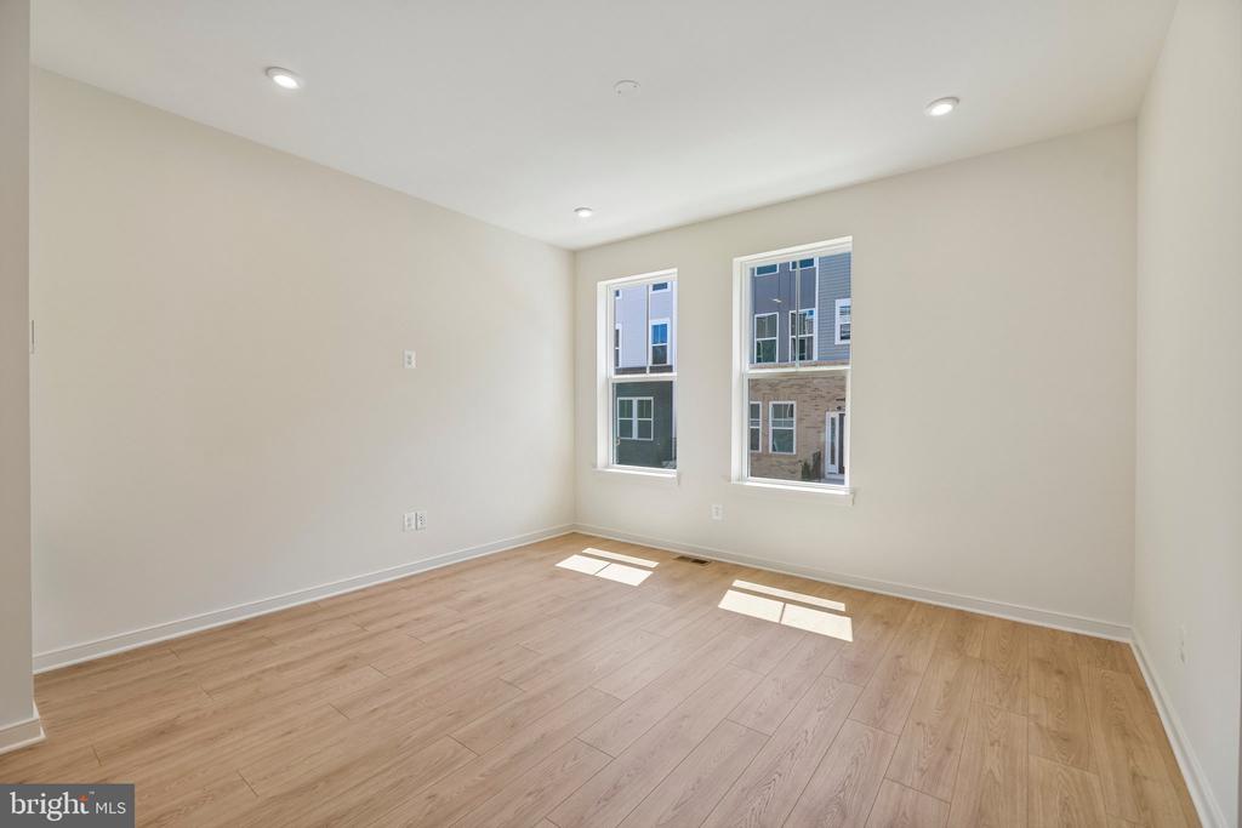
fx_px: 518
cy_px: 414
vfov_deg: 77.3
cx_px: 621
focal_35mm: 15
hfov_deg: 100.4
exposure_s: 1/125
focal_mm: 15
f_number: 6.3
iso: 100
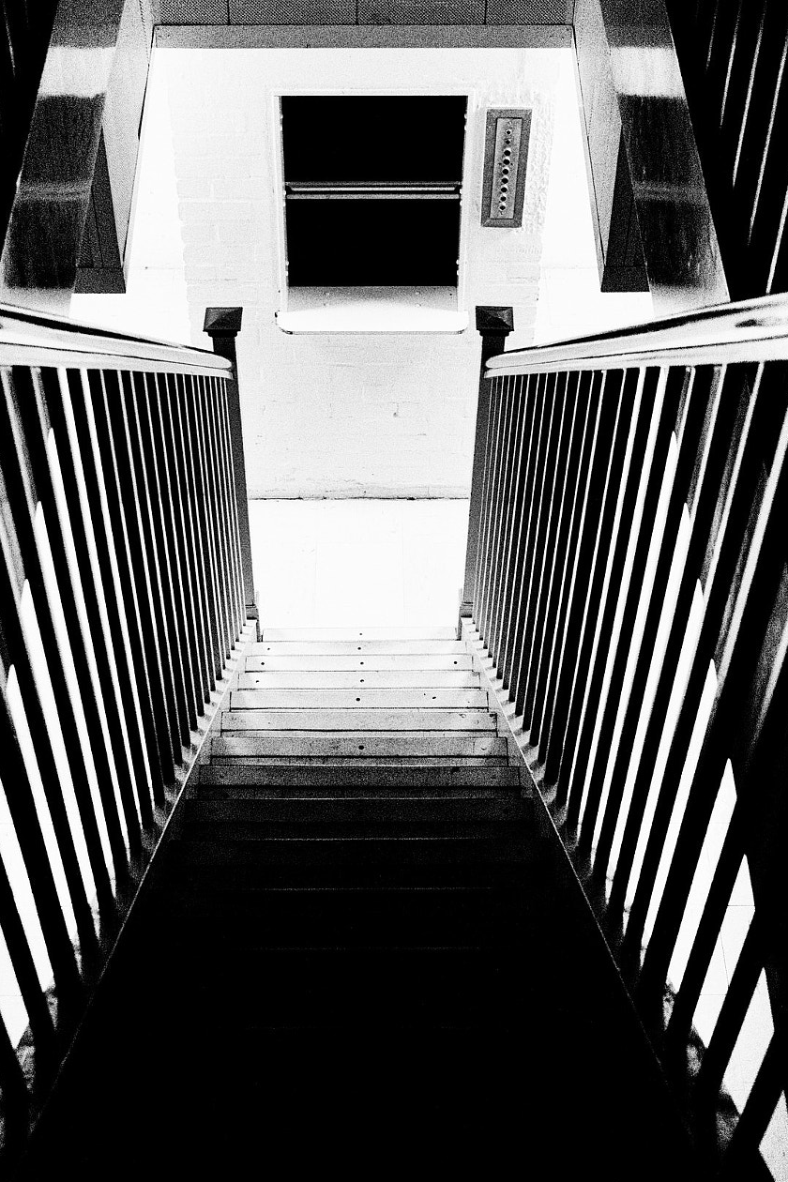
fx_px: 1707
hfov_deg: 26.0
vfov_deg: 38.0
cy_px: 705
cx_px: 369
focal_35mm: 52
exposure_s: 1/250
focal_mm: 27
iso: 4000
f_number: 4
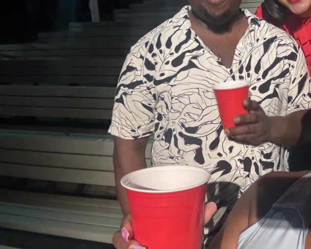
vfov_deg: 38.8
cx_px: 238
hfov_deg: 46.0
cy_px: 90
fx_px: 350
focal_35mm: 38
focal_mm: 2.69
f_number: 1.9
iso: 400
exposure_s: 1/40
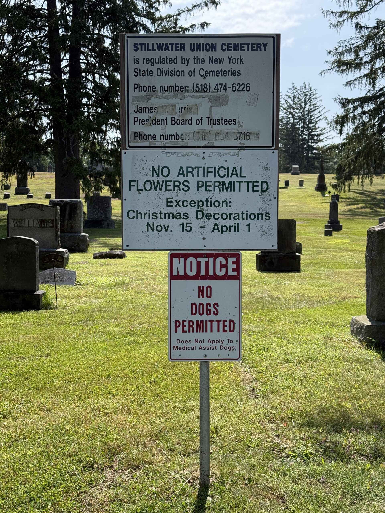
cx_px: 192
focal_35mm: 48
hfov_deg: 30.3
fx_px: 712
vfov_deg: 39.7
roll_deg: -0.9
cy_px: 256
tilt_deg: -1.8
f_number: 1.78
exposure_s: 1/2976
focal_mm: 6.76
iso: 100
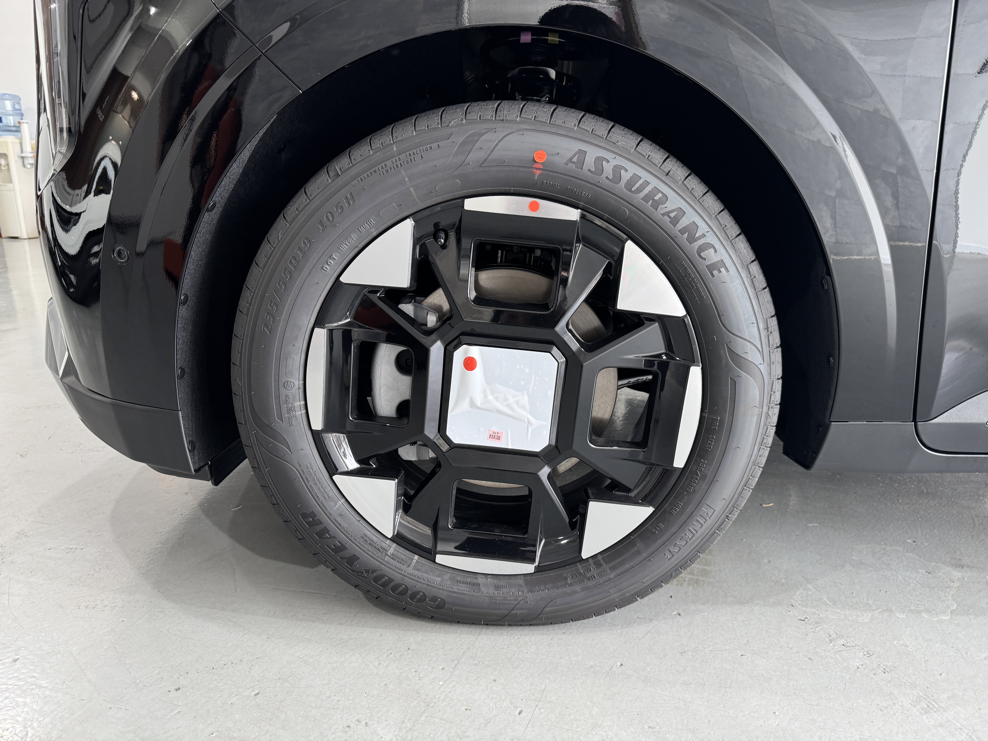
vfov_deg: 56.8
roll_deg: +0.0
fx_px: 685
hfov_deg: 71.6
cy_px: 370
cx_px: 494
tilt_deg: -16.4
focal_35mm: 24
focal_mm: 6.76
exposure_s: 1/60
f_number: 1.78
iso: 160
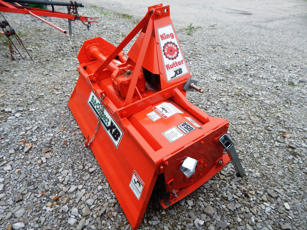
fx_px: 195
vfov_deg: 61.1
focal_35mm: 22
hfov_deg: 76.4
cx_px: 154
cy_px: 115
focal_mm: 4
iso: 125
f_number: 3
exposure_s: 1/400
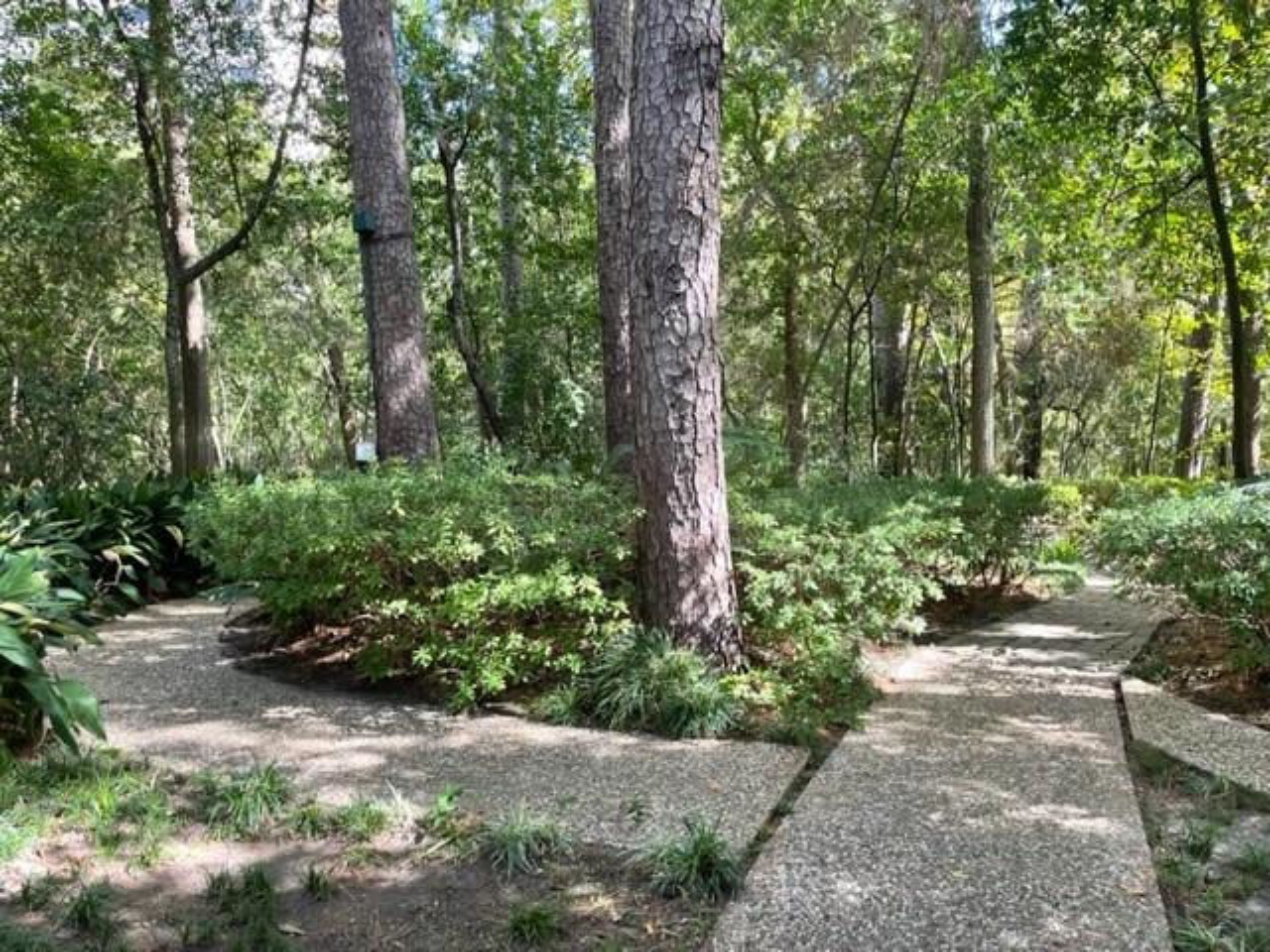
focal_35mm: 26
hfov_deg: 67.3
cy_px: 476
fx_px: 954
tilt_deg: -4.0
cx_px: 635
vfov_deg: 53.1
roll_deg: +2.1
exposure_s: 1/121
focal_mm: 4.2
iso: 40
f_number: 1.6
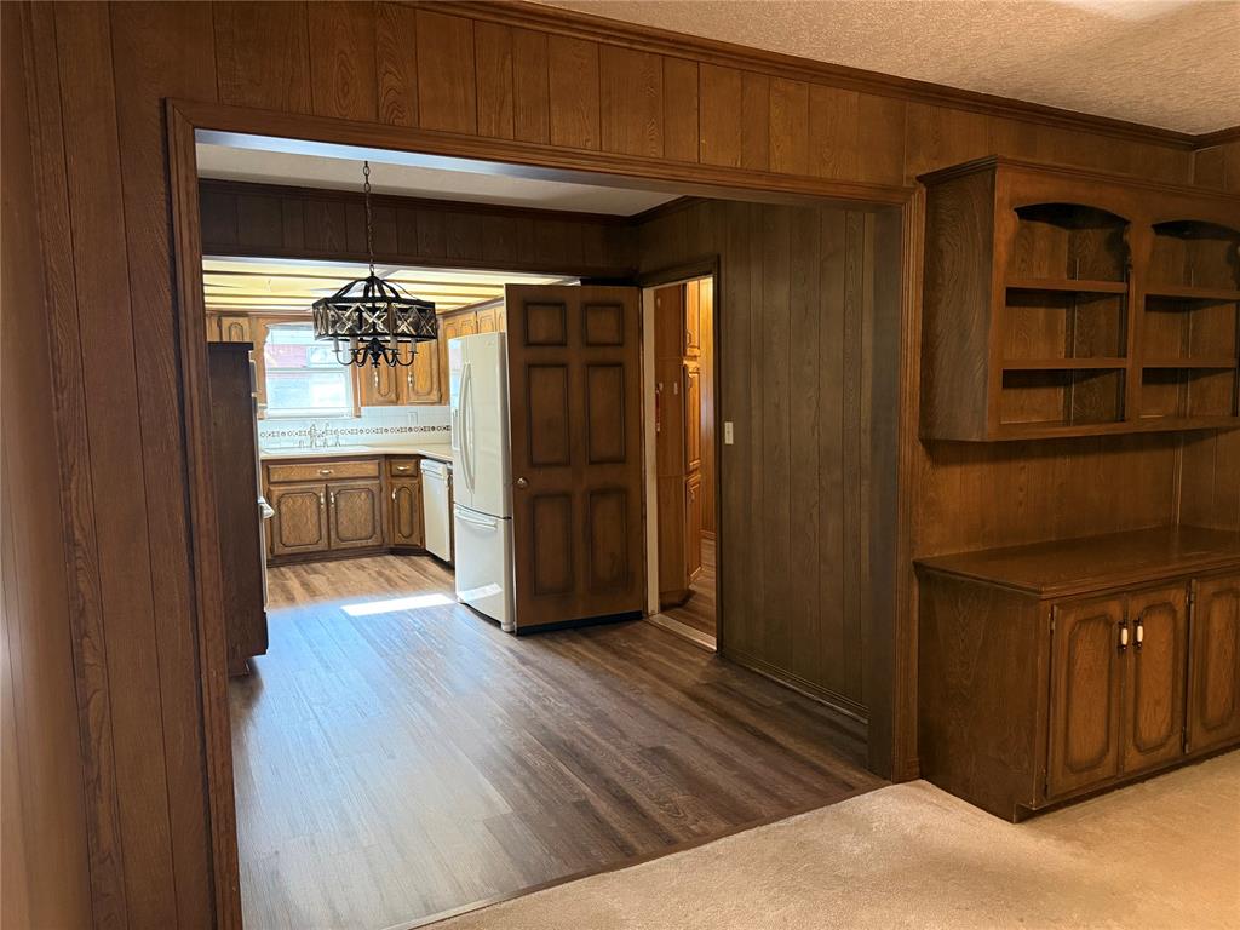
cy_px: 465
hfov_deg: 71.6
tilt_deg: -5.1
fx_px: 860
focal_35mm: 24
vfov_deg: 56.8
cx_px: 620
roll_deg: +1.3
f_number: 1.78
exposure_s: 1/60
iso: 500
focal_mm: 6.76
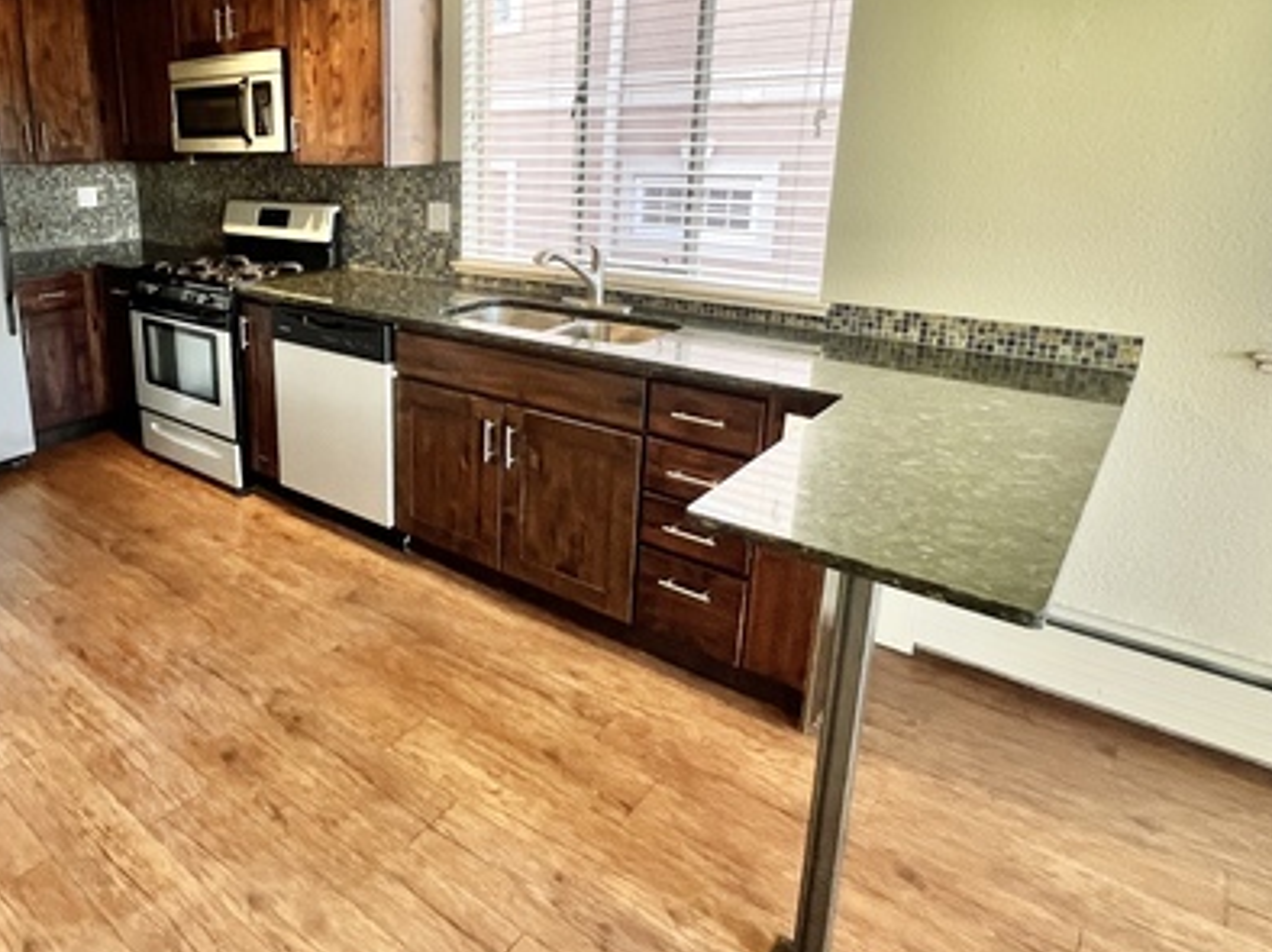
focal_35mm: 22
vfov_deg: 60.2
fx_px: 808
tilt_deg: -13.9
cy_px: 355
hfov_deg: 72.4
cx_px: 357
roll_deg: +0.7
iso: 160
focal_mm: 1.57
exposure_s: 1/120
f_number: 1.8
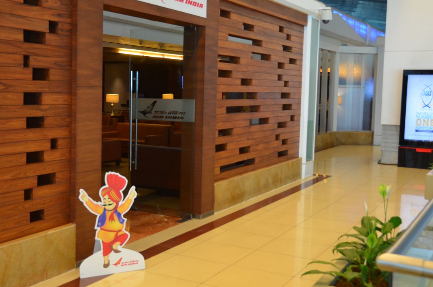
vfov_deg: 28.5
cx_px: 187
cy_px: 129
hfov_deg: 41.9
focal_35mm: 47
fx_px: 564
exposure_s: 1/60
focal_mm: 26
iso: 640
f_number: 4
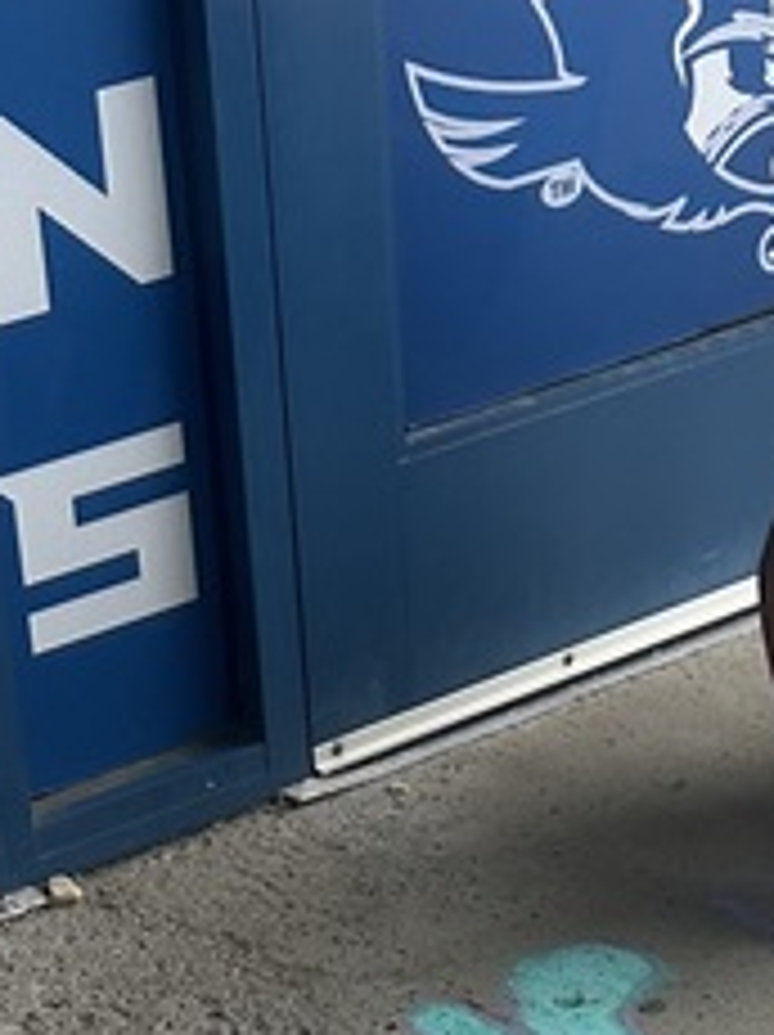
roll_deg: +4.3
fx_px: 3465
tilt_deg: -37.8
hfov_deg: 12.7
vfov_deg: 14.7
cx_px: 374
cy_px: 1899
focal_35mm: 116
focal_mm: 5.7
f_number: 1.5
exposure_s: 1/121
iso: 80
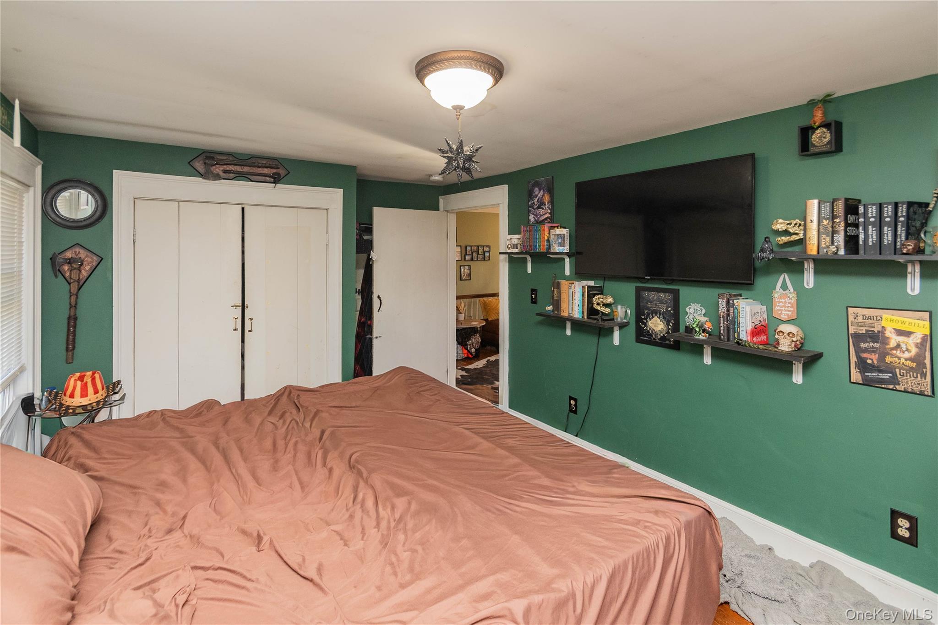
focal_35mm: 15
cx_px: 469
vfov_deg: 77.3
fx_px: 391
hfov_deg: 100.4
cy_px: 312
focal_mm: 10
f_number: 5.6
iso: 1000
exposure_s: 1/60
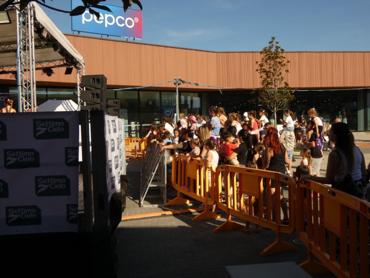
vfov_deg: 40.7
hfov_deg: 52.6
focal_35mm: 35
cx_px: 185
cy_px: 139
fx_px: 374
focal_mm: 6.2
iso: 100
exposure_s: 1/800
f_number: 4.5
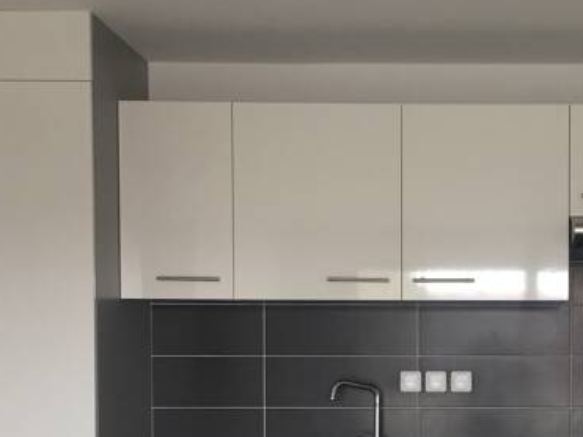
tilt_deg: -1.6
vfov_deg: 23.8
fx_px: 1010
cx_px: 481
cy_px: 382
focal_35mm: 60
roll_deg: -1.2
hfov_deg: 31.2
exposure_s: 1/33
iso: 40
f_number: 2.2
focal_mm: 4.15
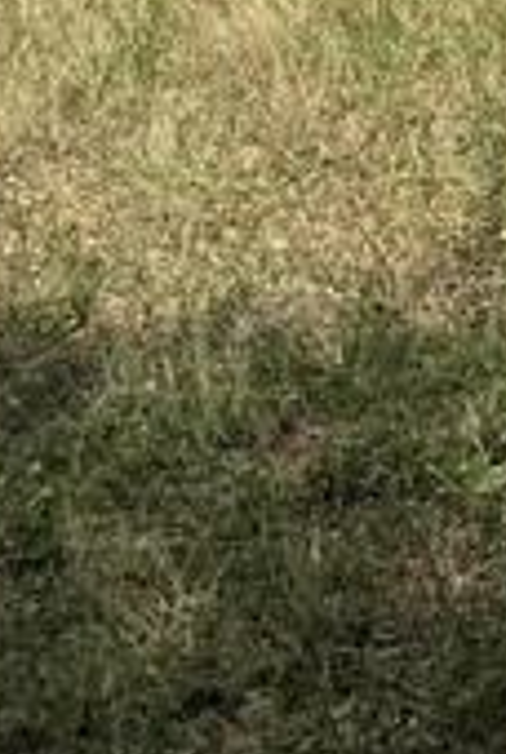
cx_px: 1567
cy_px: -843
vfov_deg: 11.9
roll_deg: -1.4
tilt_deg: +3.9
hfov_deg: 7.8
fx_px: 3149
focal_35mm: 150
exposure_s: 1/6410
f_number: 1.78
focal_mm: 6.76
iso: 80
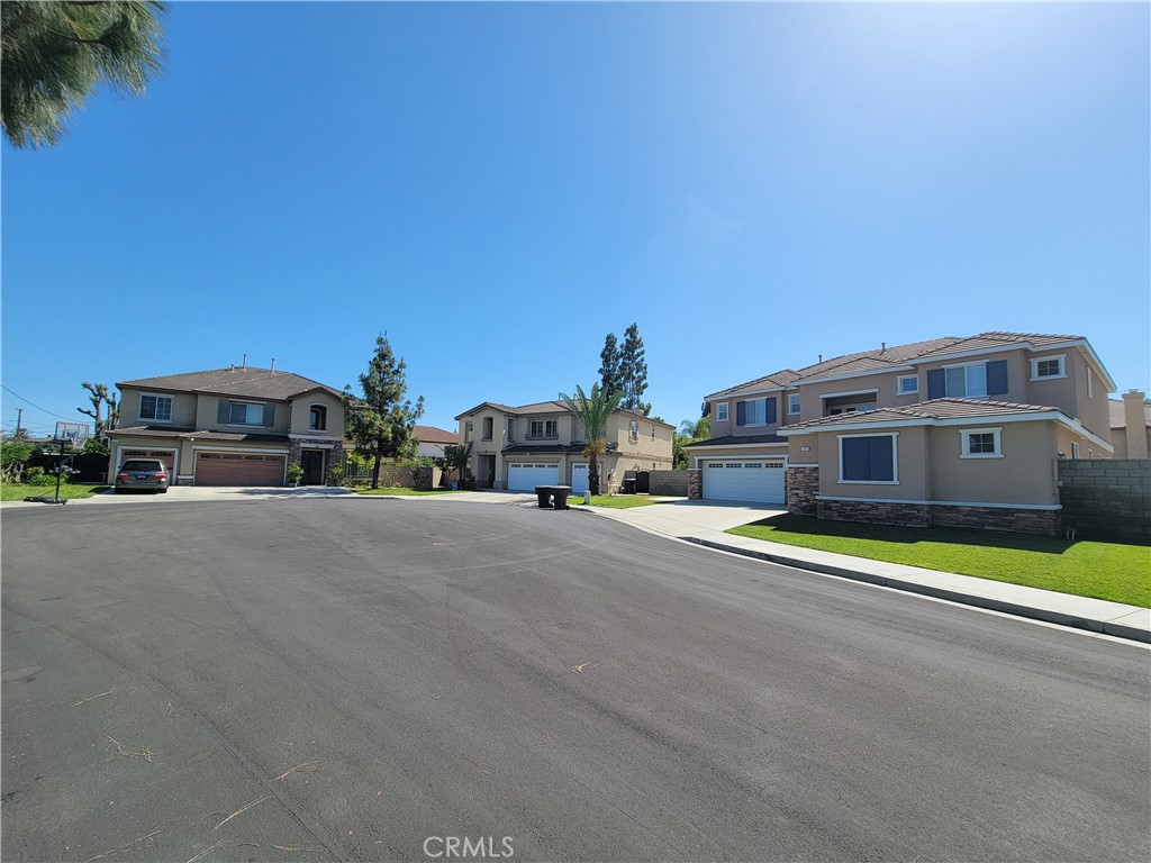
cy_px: 432
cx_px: 576
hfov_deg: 106.2
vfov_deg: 89.9
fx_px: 432
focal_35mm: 13
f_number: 2.2
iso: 50
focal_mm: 2.2
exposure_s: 1/1645
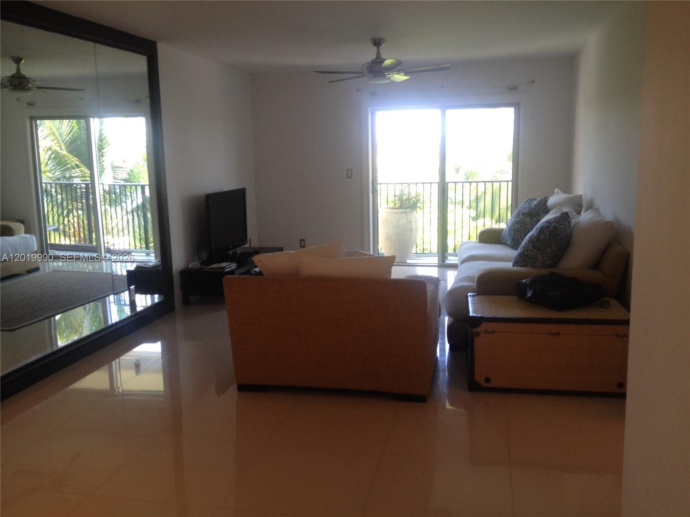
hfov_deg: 52.6
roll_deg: +1.6
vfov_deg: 40.7
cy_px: 258
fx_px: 698
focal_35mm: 35
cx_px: 345
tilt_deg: -13.9
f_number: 2.4
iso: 64
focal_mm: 4.28
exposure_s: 1/60
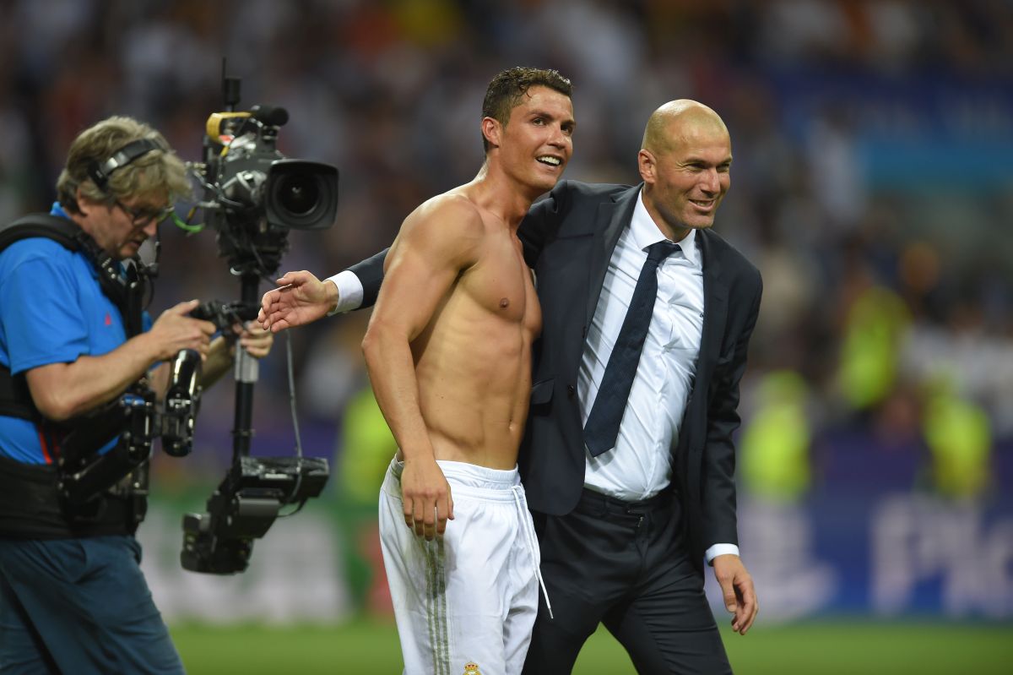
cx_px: 506
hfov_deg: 5.2
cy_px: 338
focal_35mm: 400
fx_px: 11250
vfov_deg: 3.4
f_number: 3.5
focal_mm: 400
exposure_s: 1/1250
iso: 1600
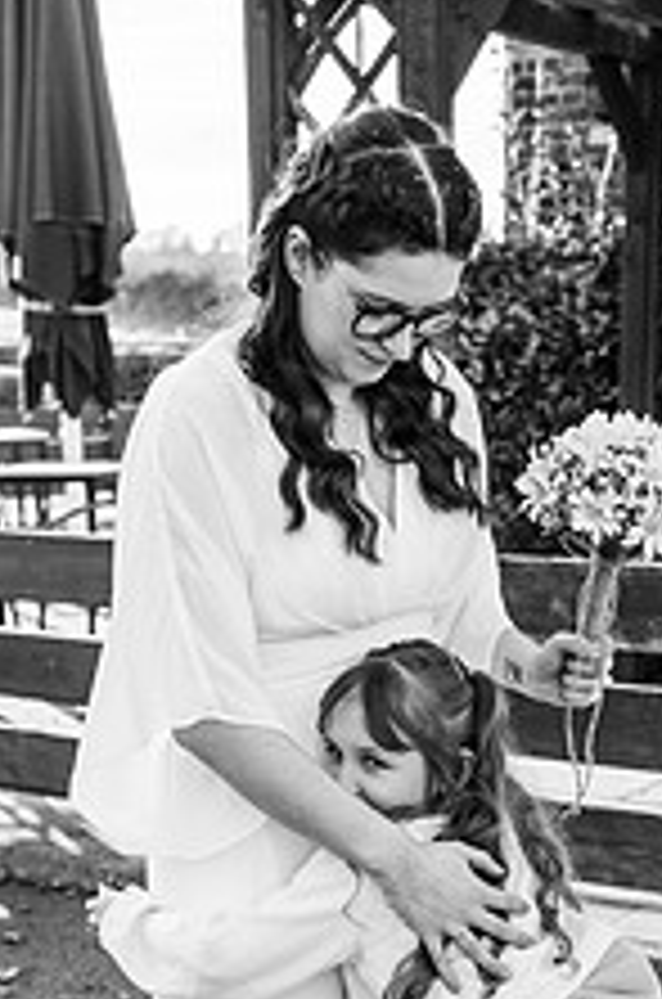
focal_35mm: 71
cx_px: 417
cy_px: 909
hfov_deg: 19.1
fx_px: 1967
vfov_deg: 27.4
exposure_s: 1/400
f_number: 4
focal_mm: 35
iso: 100
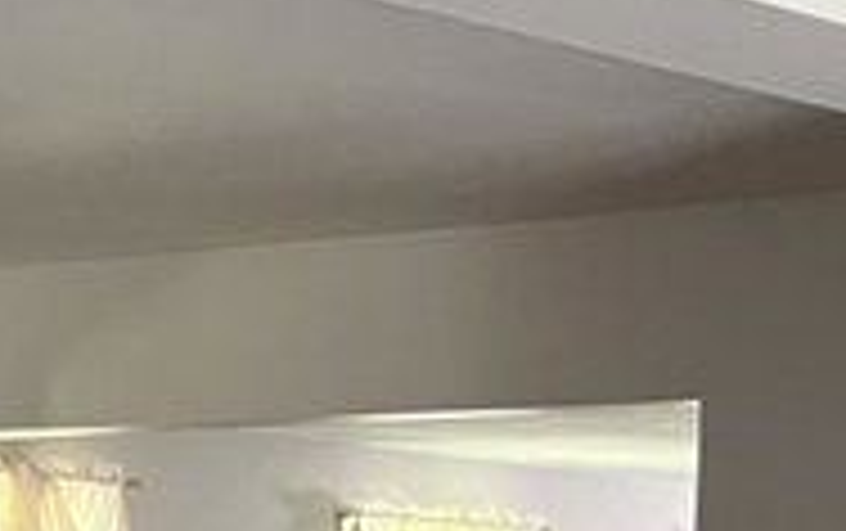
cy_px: 828
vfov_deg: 8.5
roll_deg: -2.4
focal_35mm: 150
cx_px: -374
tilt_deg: -1.5
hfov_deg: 13.2
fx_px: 3463
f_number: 1.6
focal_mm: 5.1
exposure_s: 1/60
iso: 400
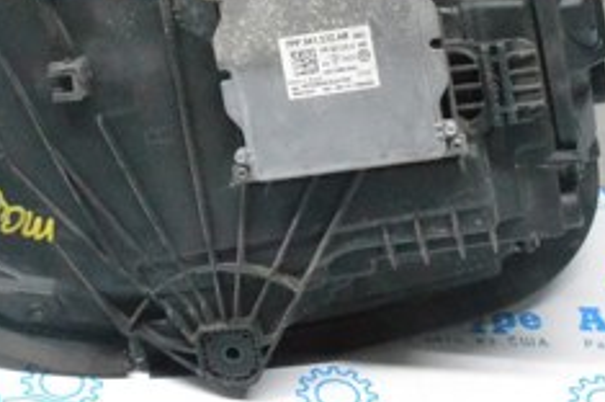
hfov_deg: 20.6
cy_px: -67
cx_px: 103
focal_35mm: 98
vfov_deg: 13.6
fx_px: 1645
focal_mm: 24
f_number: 10
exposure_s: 1/160
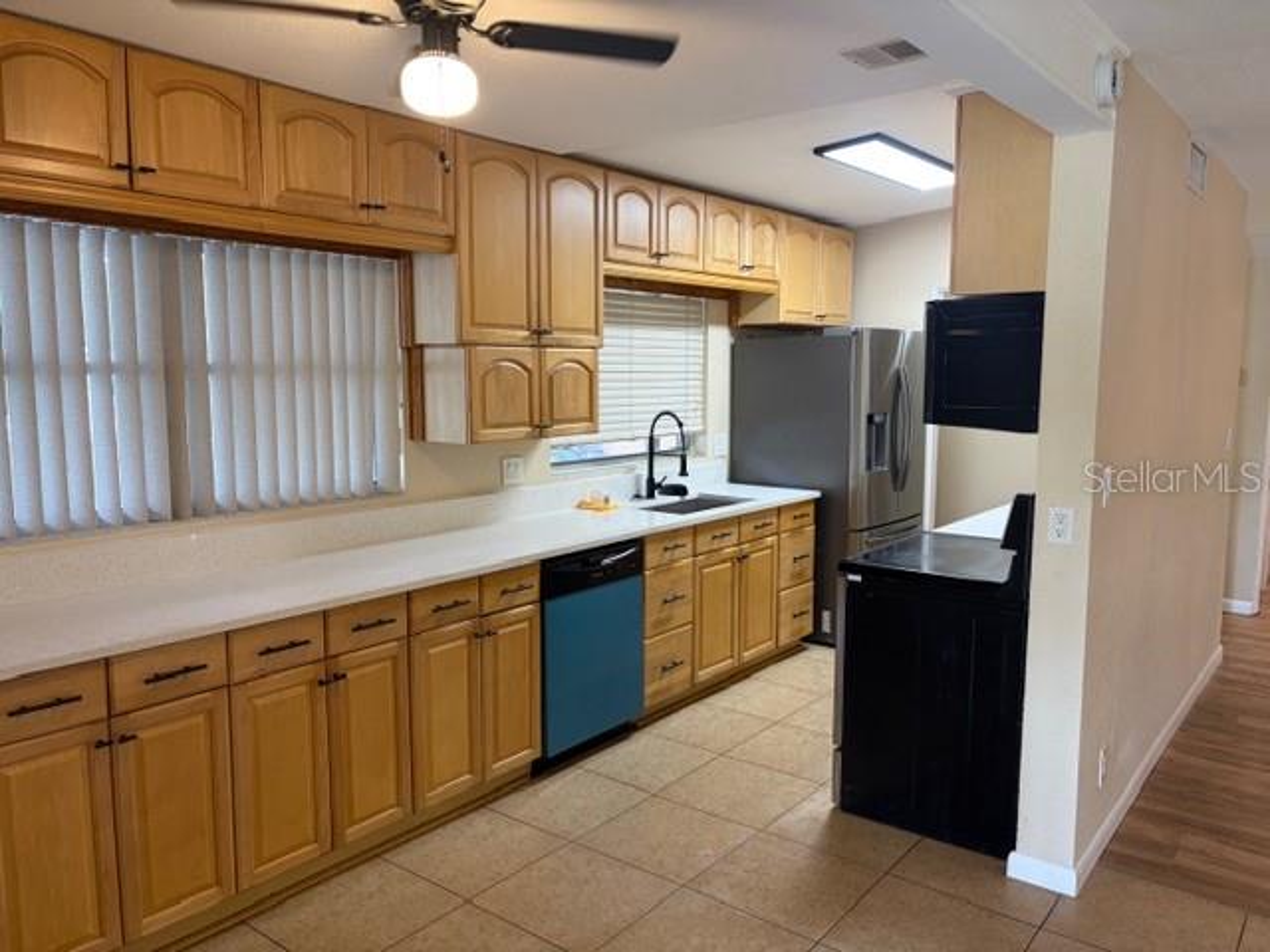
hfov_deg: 67.3
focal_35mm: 26
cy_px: 476
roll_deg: -0.9
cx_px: 635
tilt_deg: -6.6
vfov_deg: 53.1
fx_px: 954
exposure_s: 1/60
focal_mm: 5.96
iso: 125
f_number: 1.6
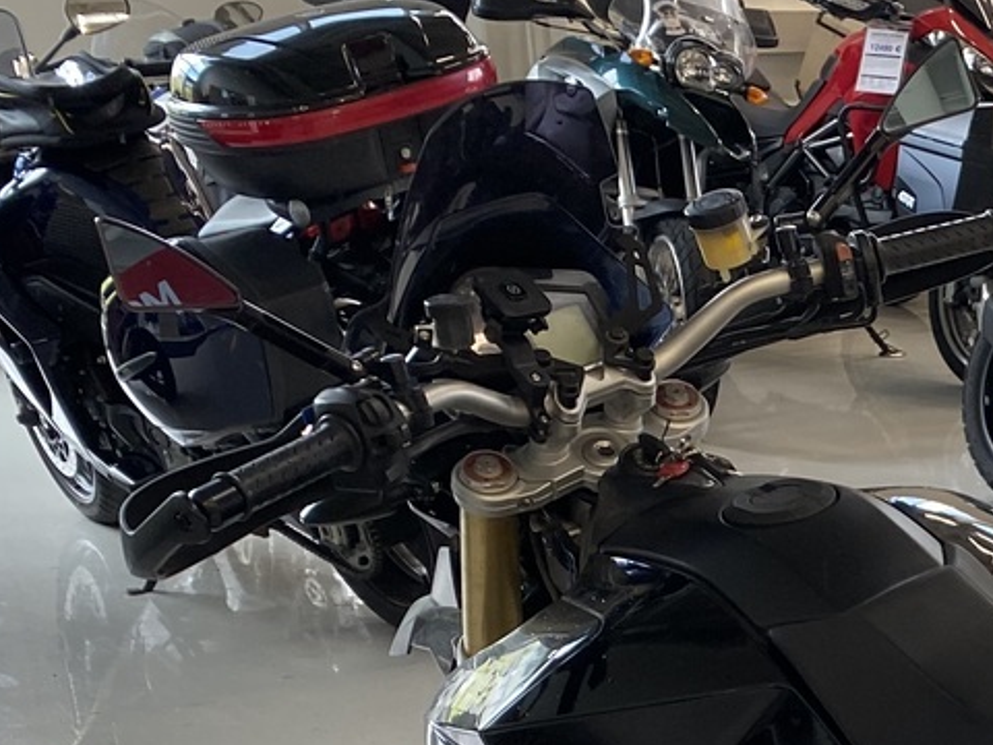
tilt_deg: -25.5
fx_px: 2238
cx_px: 1218
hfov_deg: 22.8
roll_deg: -1.7
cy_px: 1062
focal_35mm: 78
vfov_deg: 17.3
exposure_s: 1/100
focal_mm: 4.25
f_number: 1.8
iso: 100
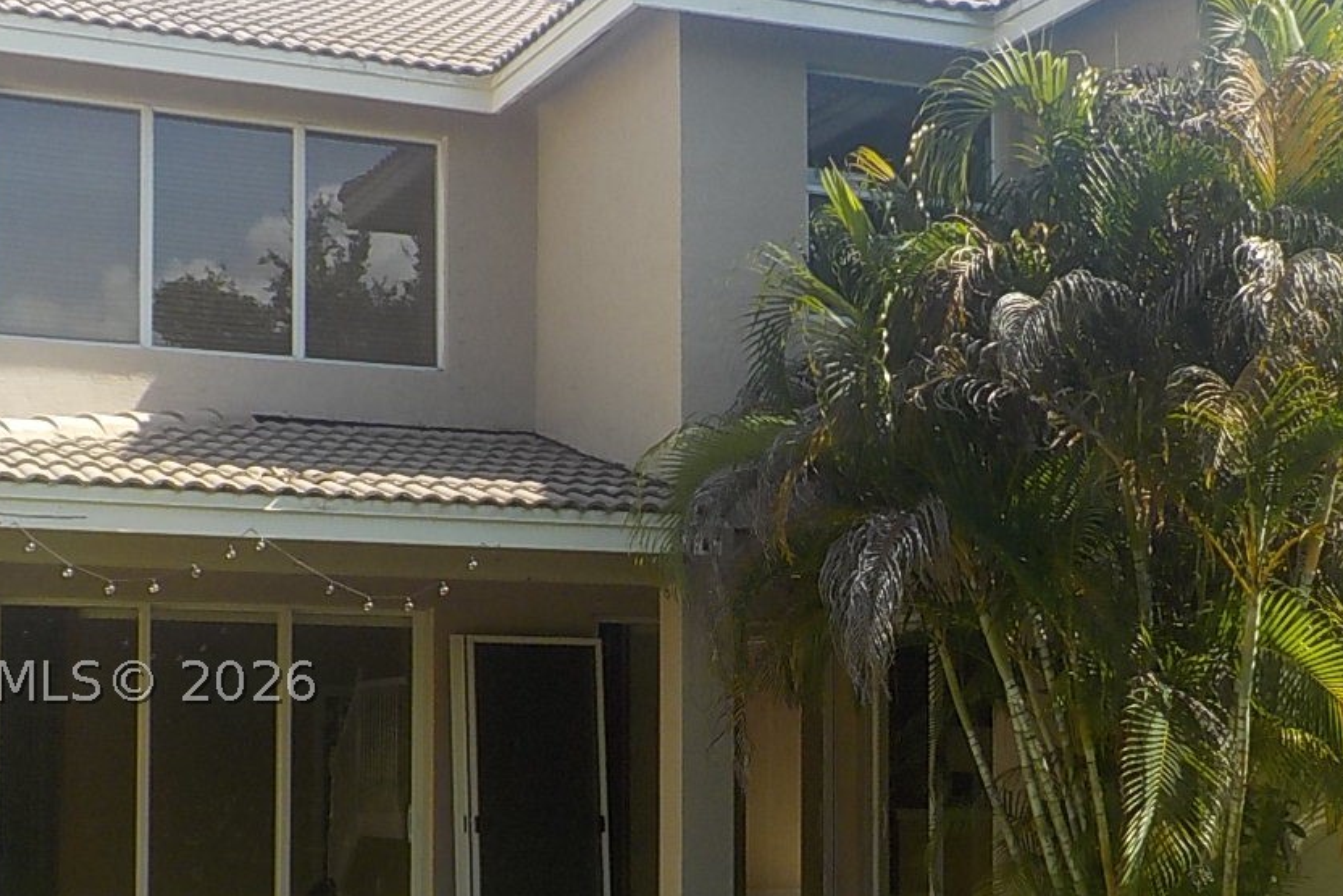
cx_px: 812
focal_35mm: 60
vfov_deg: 22.4
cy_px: 681
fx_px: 2239
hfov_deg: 33.3
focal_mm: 4.1
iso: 125
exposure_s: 1/640
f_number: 3.3
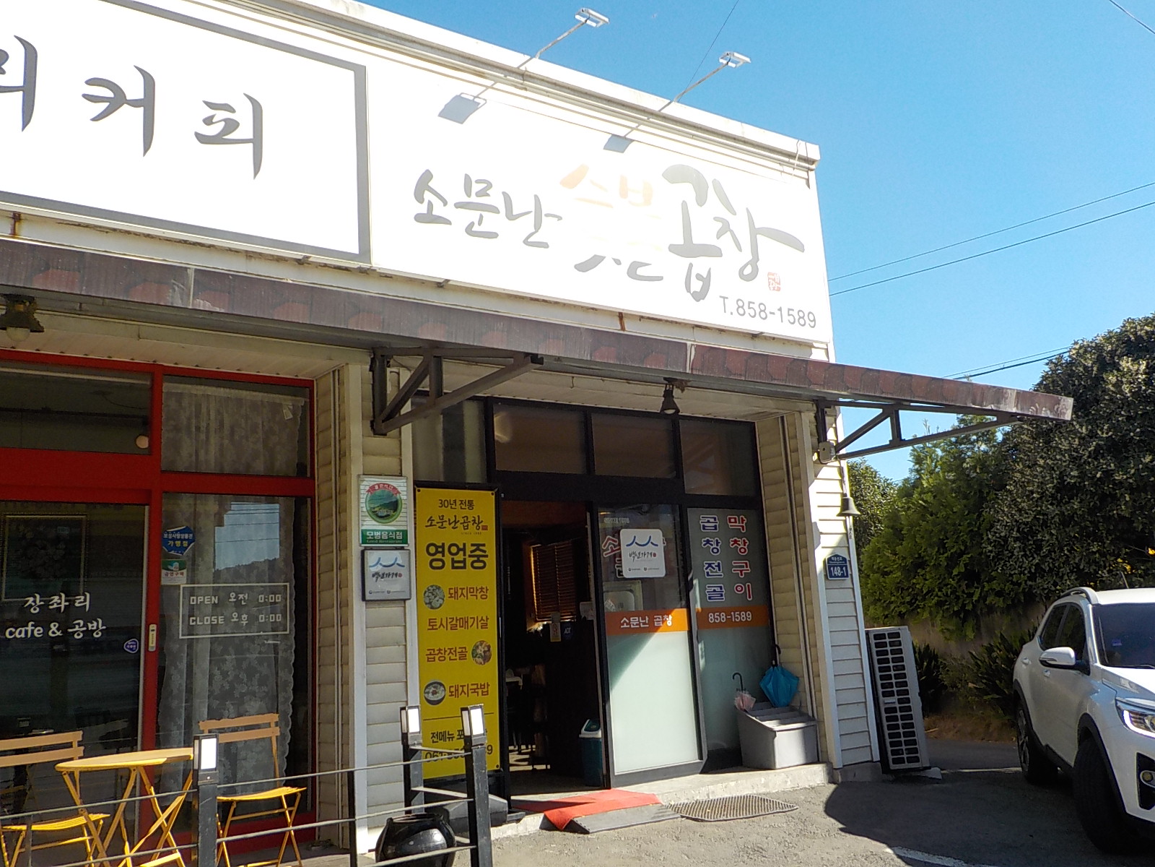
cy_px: 434
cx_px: 578
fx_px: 1001
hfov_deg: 60.0
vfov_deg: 46.8
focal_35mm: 30
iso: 125
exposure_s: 1/800
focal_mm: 4.1
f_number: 3.3
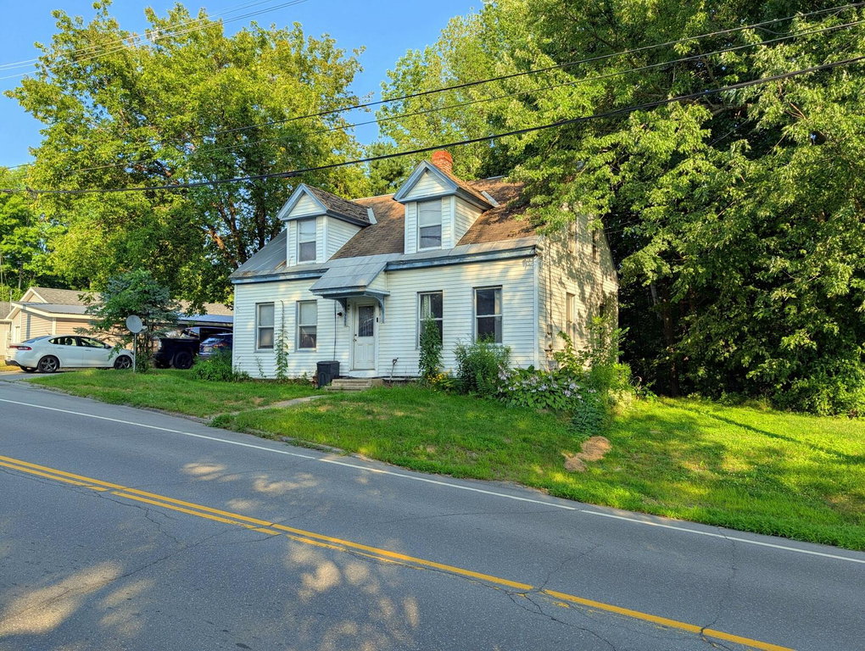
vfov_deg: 56.9
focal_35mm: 24
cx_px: 432
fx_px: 601
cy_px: 326
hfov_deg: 71.5
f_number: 1.68
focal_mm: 6.9
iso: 21
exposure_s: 1/686
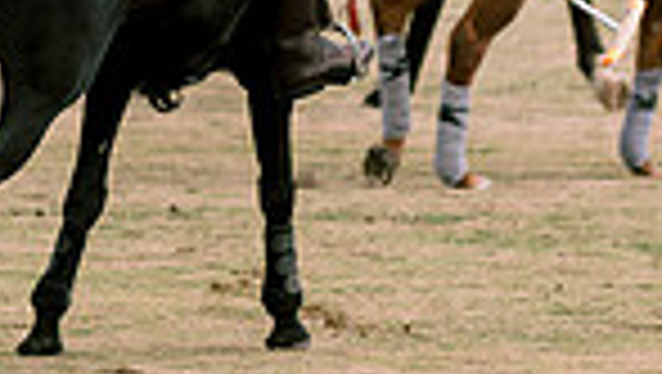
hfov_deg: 2.2
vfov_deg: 1.2
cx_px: -130
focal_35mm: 1000
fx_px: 17570
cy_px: -168
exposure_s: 1/2000
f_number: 3.5
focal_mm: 200
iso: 200
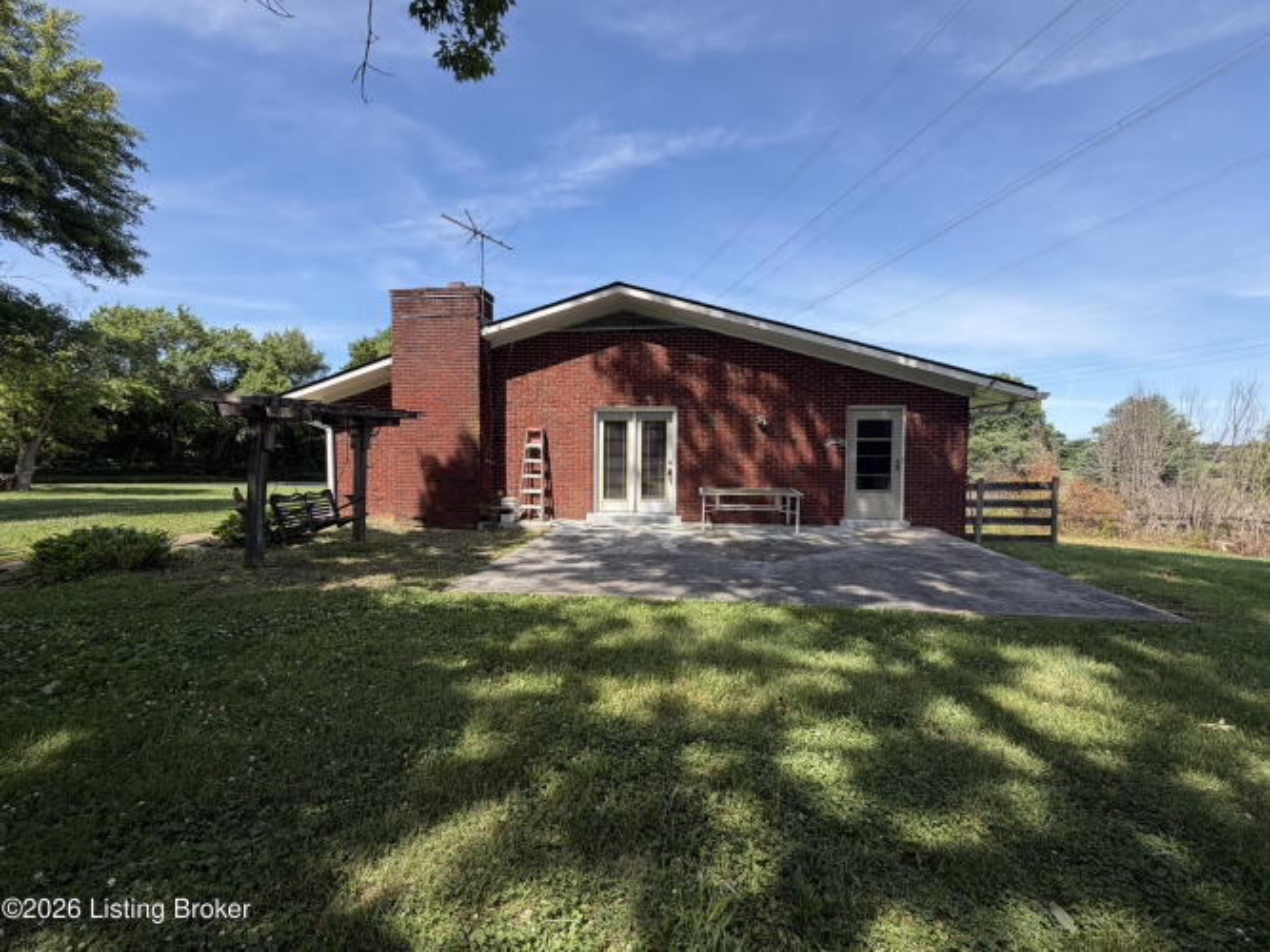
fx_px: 514
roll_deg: -0.4
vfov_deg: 85.7
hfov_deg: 102.1
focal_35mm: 14
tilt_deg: -3.2
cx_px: 635
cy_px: 476
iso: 40
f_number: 2.2
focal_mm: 2.22
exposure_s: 1/770
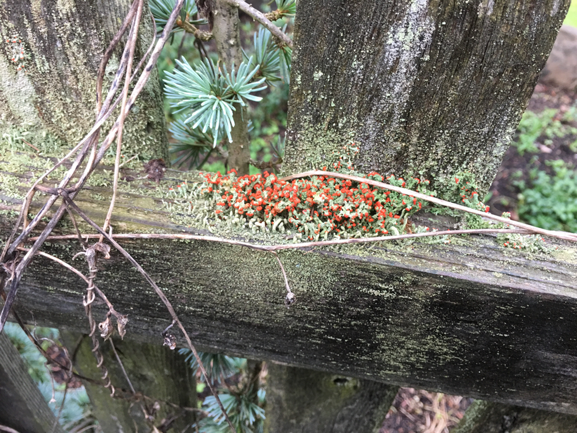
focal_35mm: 29
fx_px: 483
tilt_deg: -48.4
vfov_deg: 48.2
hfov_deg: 61.7
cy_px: 216
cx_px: 288
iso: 40
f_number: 2.2
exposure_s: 1/30
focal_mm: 4.15
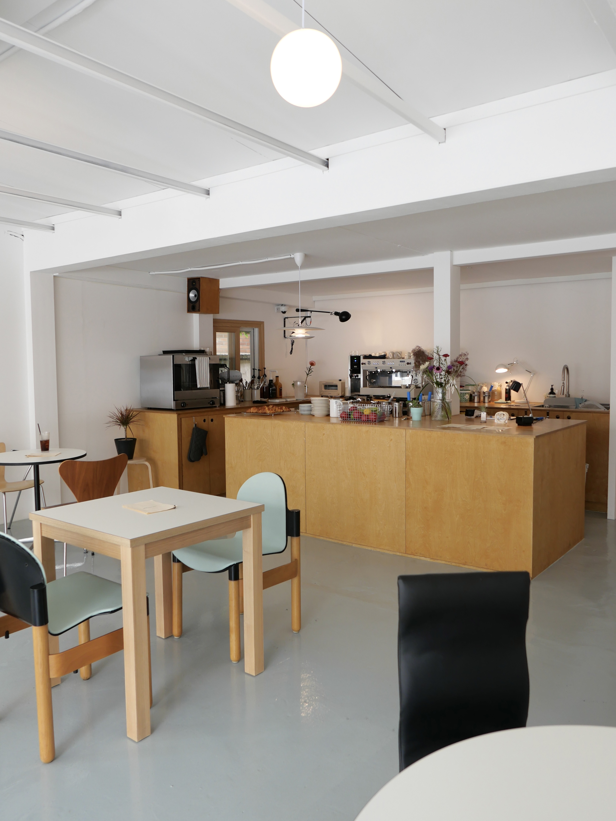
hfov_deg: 56.8
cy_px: 410
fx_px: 570
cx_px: 308
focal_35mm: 24
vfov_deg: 71.6
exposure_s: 1/125
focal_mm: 10.9
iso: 200
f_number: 2.2
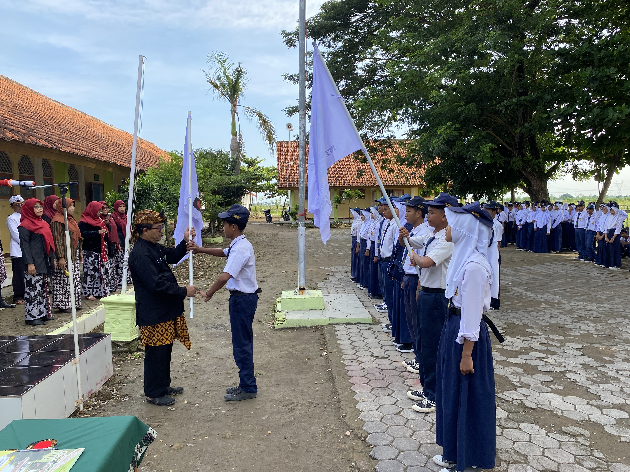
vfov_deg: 53.1
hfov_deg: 67.3
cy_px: 236
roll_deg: +0.8
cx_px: 315
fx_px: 473
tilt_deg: -3.5
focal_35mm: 26
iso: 32
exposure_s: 1/633
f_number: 1.8
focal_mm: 4.25
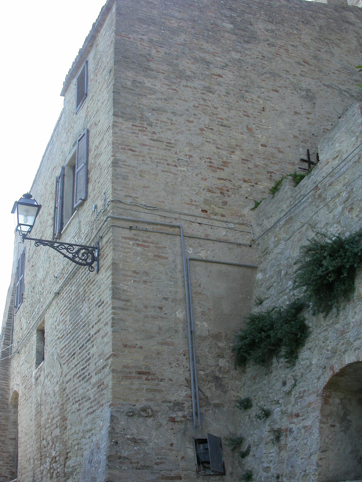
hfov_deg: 34.3
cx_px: 170
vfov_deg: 44.8
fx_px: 586
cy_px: 261
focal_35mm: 42
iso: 100
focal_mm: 7.85
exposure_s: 1/132
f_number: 5.3
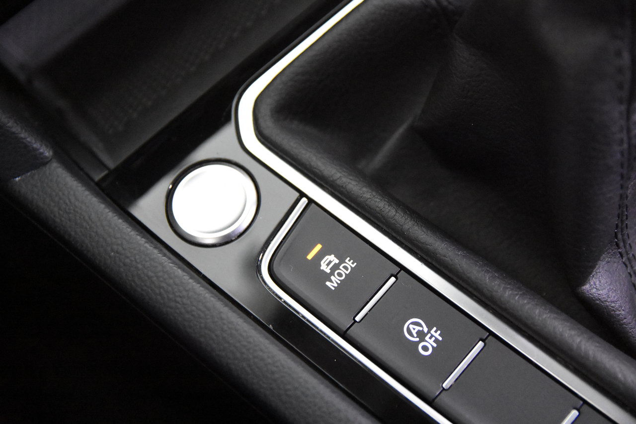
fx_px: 1192
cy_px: 212
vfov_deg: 20.2
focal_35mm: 68
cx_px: 318
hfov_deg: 29.9
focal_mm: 45
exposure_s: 1/80
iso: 12800
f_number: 3.8
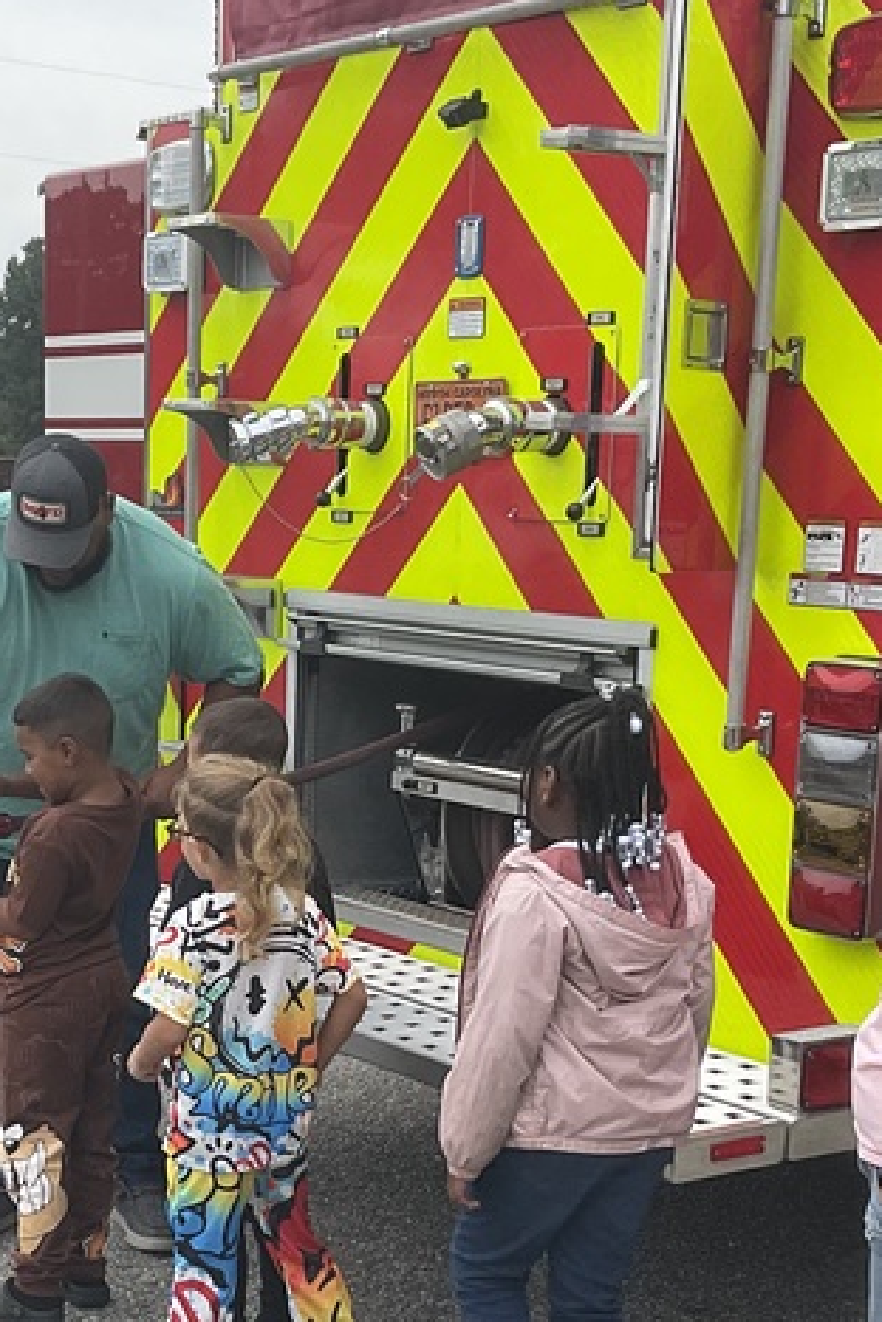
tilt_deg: -12.2
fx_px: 2425
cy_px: 977
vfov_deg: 30.1
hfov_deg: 20.5
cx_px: 269
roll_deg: -1.8
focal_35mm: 66
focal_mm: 3
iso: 16
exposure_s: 1/804
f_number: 1.8
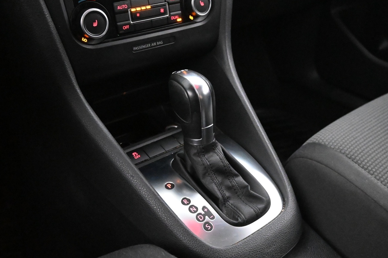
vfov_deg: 33.9
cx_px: 220
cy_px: 129
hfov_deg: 49.1
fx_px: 424
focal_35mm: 39
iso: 12800
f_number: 3.8
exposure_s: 1/30
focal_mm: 19.5
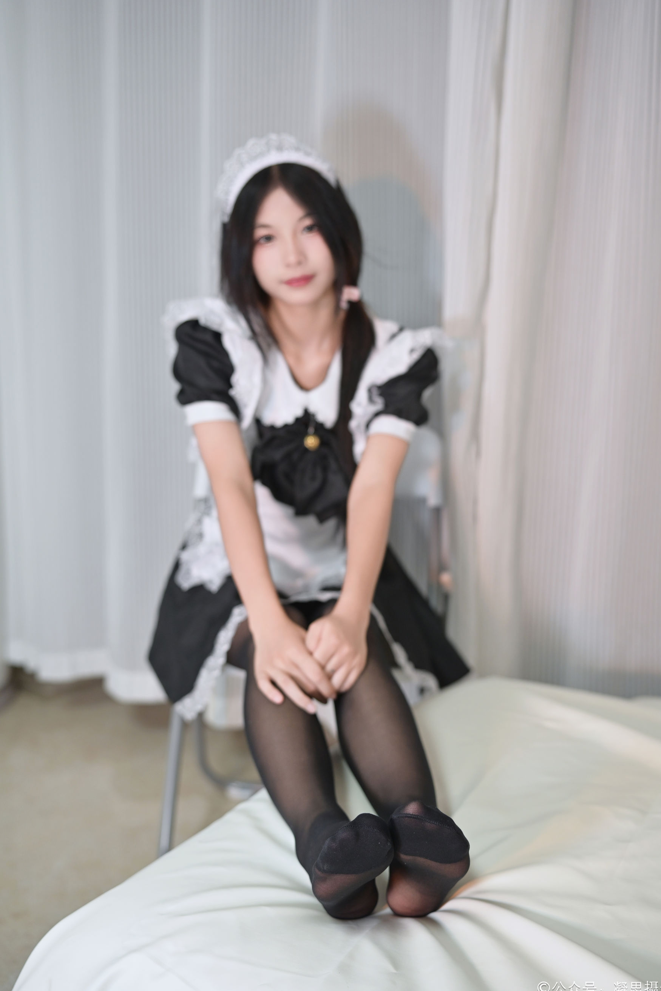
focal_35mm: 36
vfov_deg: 53.1
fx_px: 991
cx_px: 334
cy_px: 487
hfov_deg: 36.9
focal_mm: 35
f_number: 2.5
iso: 900
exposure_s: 1/100
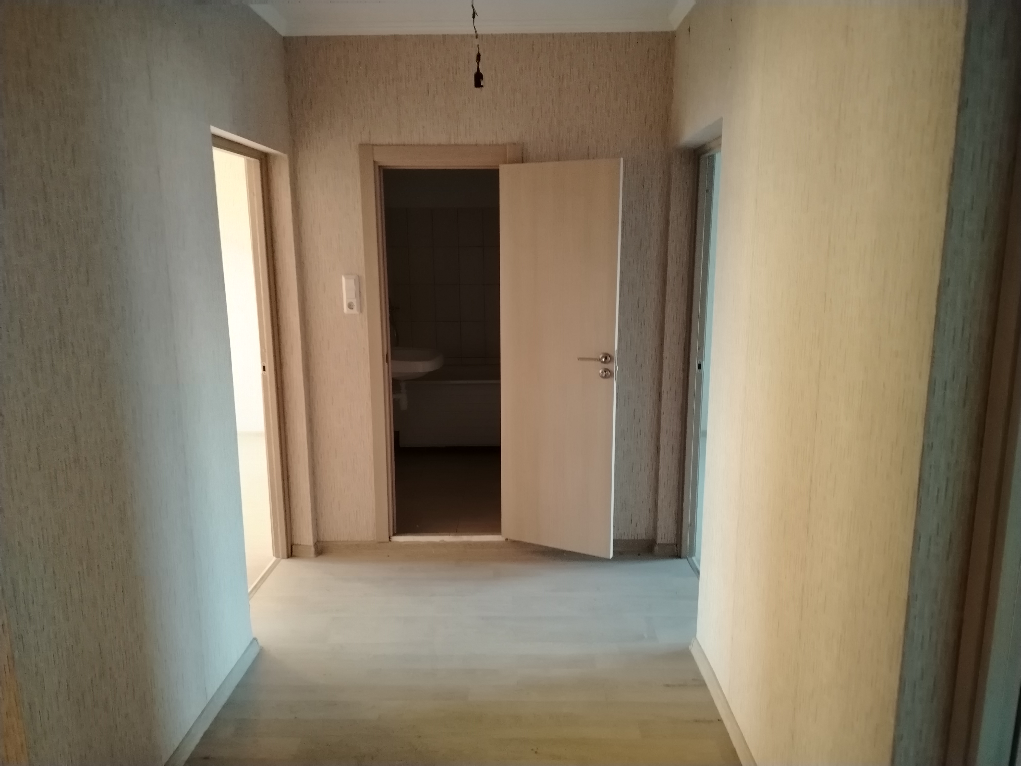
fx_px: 708
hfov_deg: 71.6
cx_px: 510
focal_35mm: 24
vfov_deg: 56.8
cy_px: 383
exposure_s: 1/33.3
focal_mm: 5.25
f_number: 1.75
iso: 2703
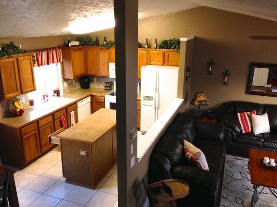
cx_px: 138
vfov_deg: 42.9
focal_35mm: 33
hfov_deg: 55.4
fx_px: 264
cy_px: 104
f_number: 2.4
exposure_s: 1/20
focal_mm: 4.12
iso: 250
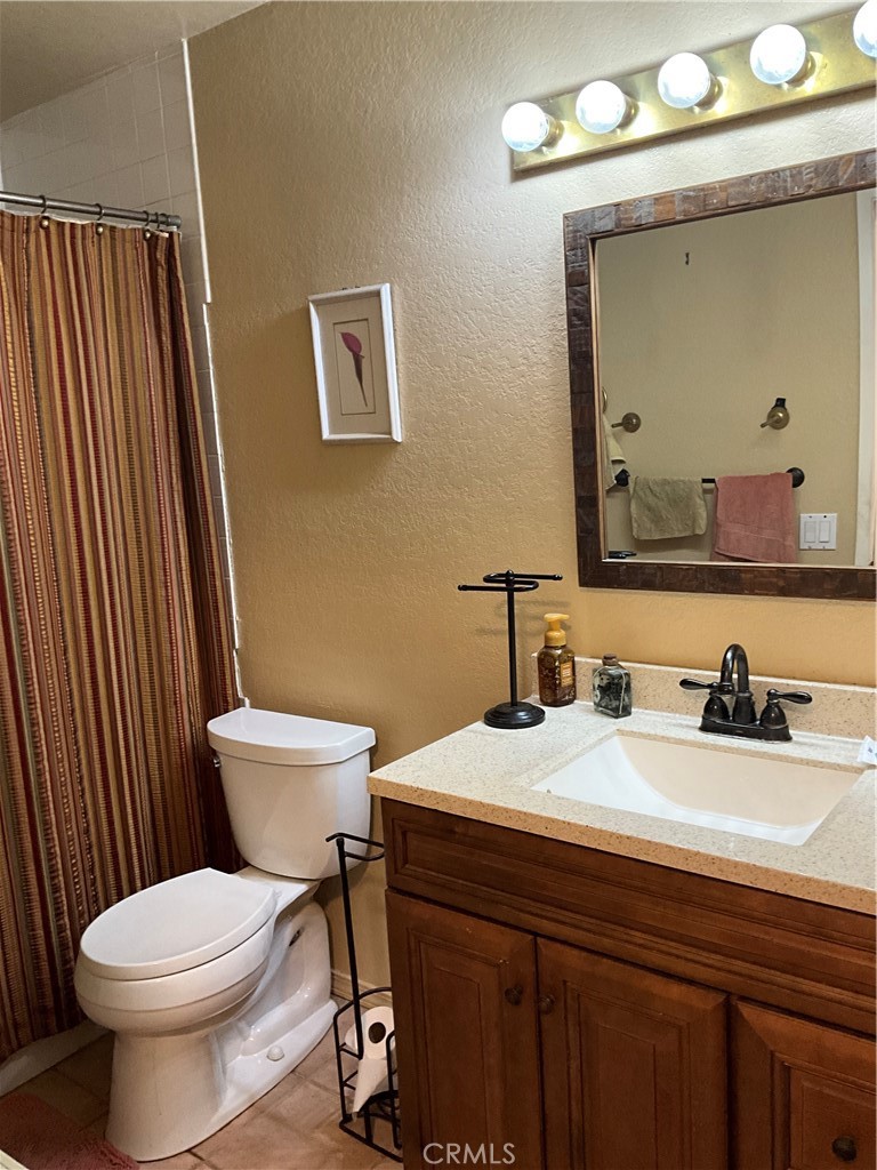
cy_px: 585
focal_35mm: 29
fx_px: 980
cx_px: 438
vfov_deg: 61.7
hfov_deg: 48.2
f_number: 1.8
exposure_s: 1/60
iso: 125
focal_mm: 3
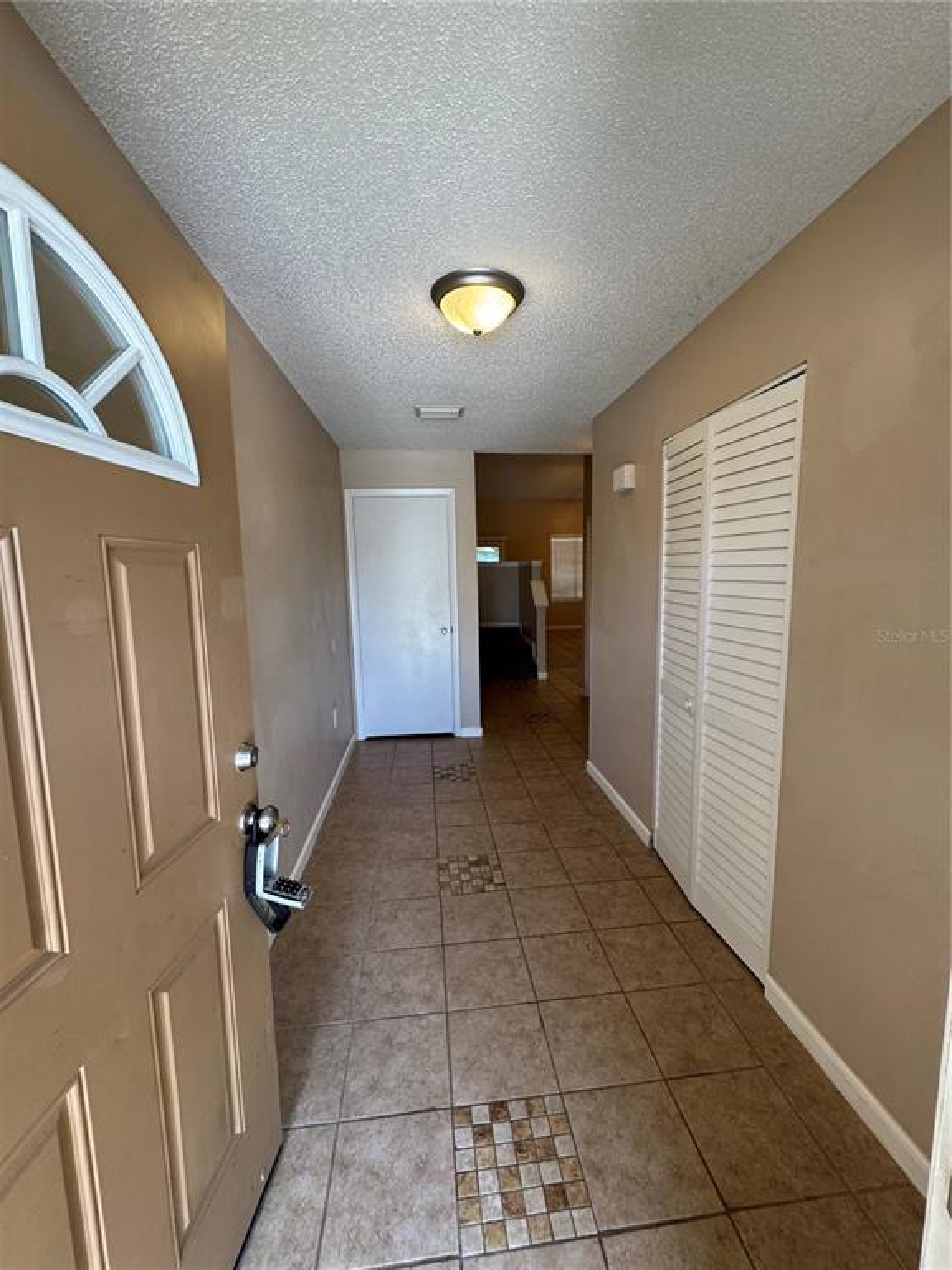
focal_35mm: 14
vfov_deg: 102.1
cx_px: 476
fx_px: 513
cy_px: 635
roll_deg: +1.5
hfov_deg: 85.7
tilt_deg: -6.9
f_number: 2.2
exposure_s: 1/120
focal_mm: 2.22
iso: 125
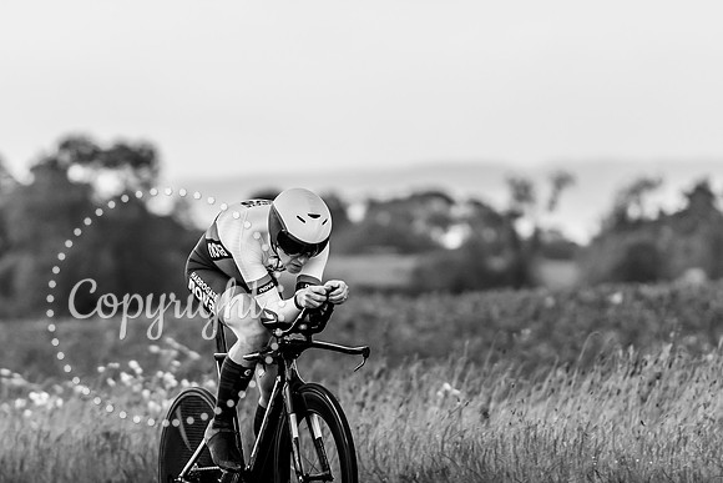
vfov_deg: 3.6
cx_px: 253
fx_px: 7726
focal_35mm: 385
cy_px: 294
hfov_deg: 5.4
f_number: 3.2
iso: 250
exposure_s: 1/500
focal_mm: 172
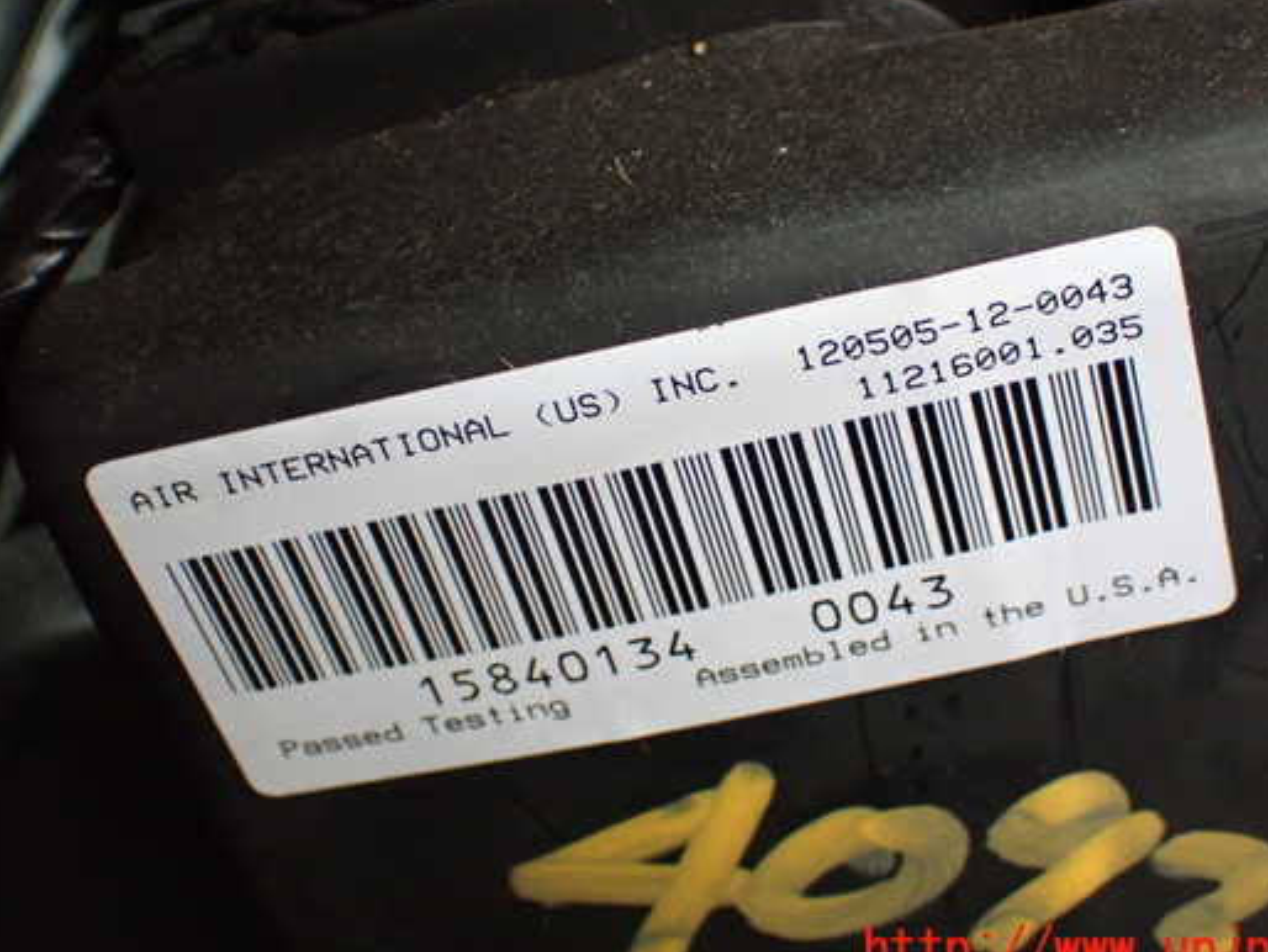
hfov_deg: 30.7
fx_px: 2309
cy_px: 427
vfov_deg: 23.3
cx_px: 681
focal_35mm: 63
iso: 800
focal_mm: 9.65
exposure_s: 1/125
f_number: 3.3
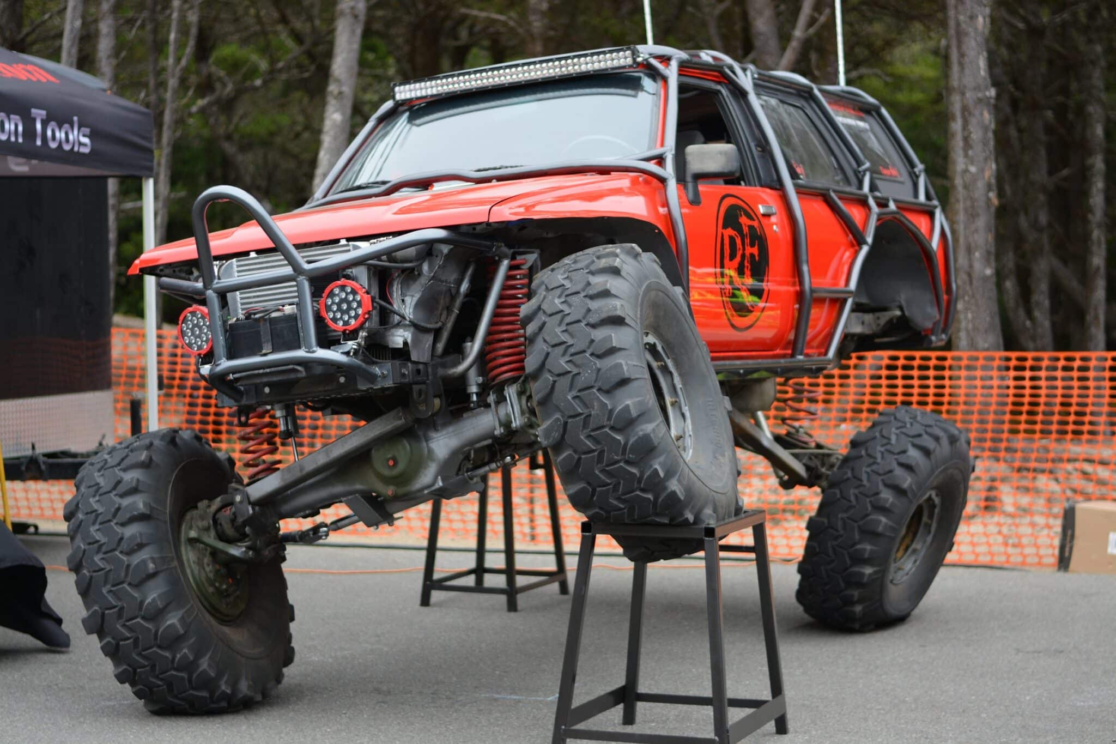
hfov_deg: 27.0
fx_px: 2325
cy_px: 372
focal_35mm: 75
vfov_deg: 18.2
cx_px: 558
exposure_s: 1/2500
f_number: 1.8
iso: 320
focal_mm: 50
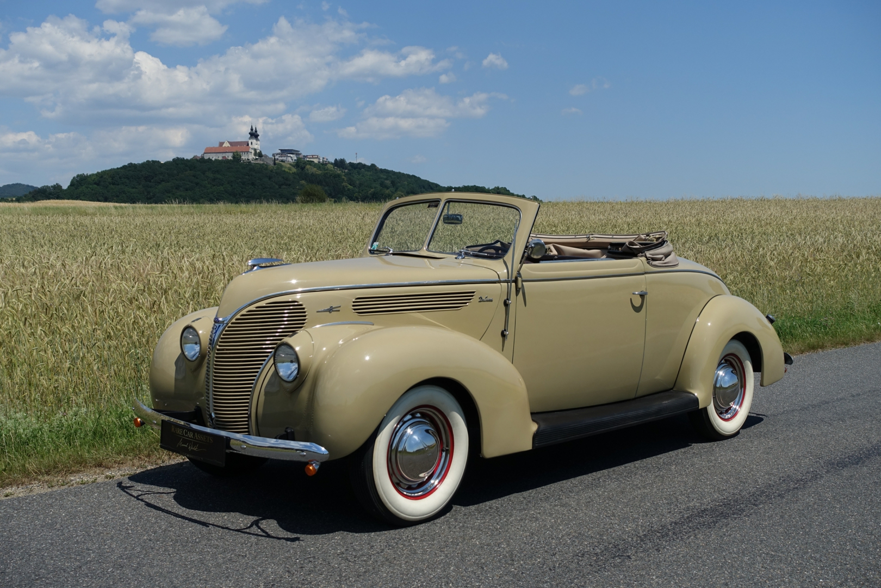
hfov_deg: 45.4
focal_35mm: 43
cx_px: 440
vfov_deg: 31.2
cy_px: 294
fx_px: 1052
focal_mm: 15.94
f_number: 4
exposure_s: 1/250
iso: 125
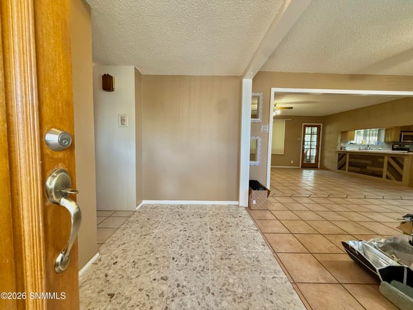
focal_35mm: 14
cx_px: 206
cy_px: 155
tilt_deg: -4.2
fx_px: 167
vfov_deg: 85.7
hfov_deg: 102.1
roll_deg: -2.0
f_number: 2.2
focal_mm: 2.22
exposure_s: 1/60
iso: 200
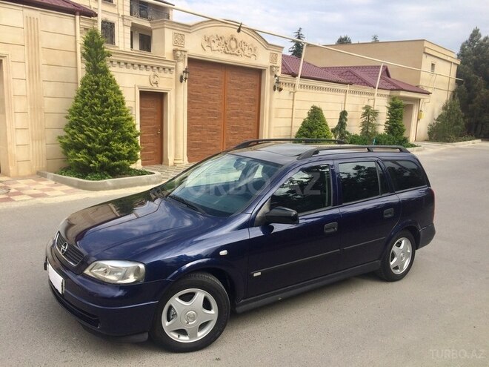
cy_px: 184
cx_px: 244
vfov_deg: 48.2
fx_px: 410
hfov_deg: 61.7
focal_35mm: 29
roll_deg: -1.0
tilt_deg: -10.9
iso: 32
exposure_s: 1/1140
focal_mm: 4.15
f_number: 2.2
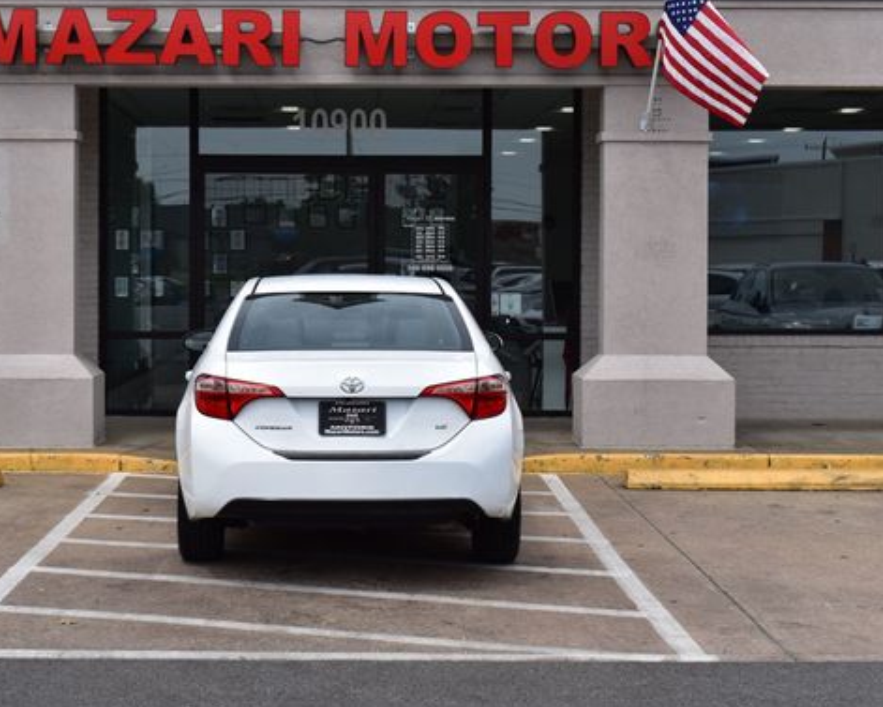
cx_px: 347
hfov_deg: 29.1
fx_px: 1699
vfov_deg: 23.5
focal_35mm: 65
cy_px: 319
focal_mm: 34
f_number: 11
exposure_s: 1/500
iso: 280
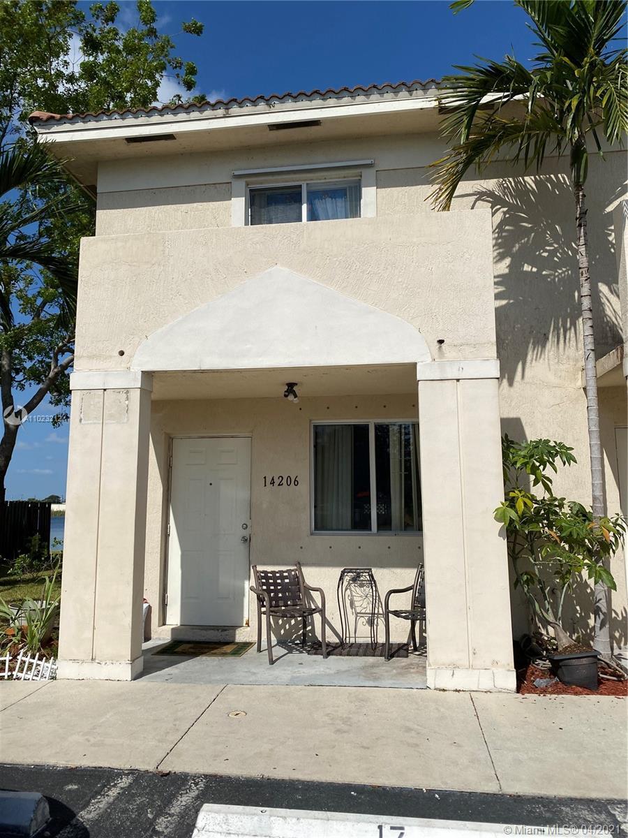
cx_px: 314
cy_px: 419
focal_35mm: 26
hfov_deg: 53.1
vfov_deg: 67.3
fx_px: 629
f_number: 1.8
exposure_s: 1/7692
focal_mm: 4.25
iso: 32
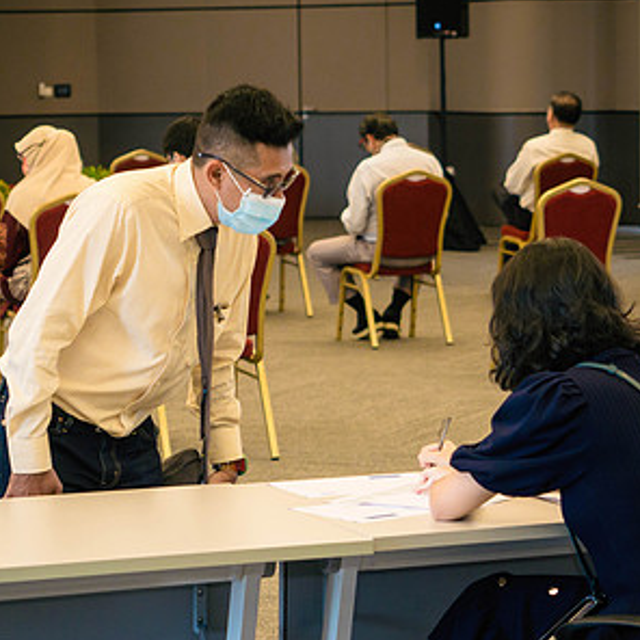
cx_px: 309
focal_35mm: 144
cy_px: 336
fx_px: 3012
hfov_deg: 12.1
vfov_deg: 12.1
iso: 1000
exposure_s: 1/125
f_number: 2.8
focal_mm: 40
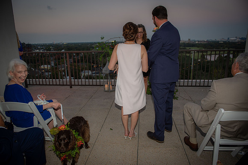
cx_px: 124
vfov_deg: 53.1
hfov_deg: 73.8
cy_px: 82
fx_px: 165
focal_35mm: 24
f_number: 4
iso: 800
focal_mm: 24
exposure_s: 1/160
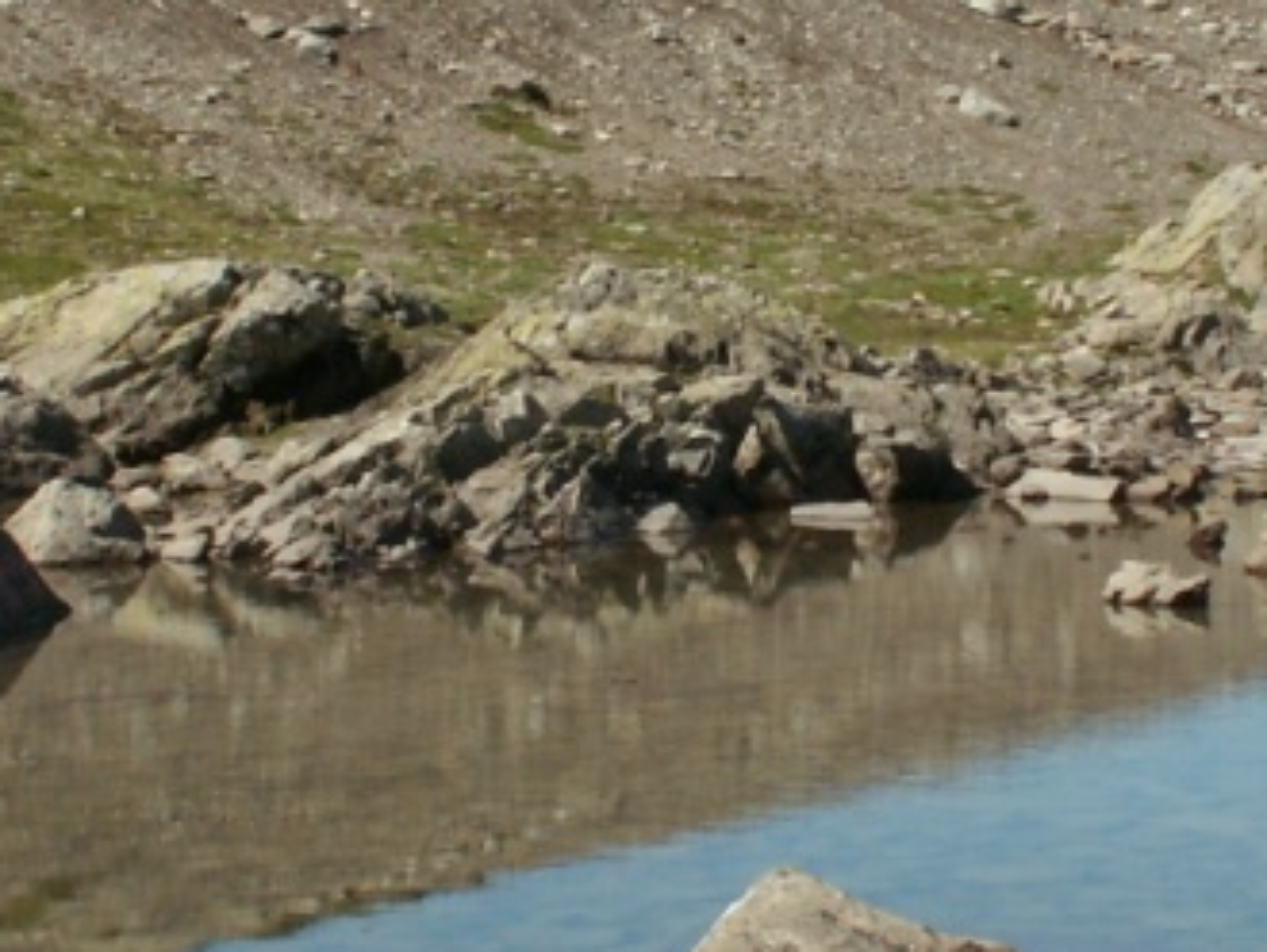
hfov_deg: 12.7
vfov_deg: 9.6
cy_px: 269
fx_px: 5677
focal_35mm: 155
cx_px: 822
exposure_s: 1/200
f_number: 8
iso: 50
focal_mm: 8.27
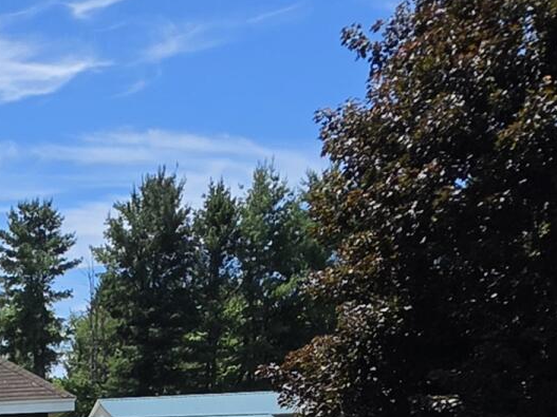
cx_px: -96
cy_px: 942
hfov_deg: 24.1
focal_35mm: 74
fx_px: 1190
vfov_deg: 14.6
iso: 32
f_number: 1.9
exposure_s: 1/2010
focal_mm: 2.2
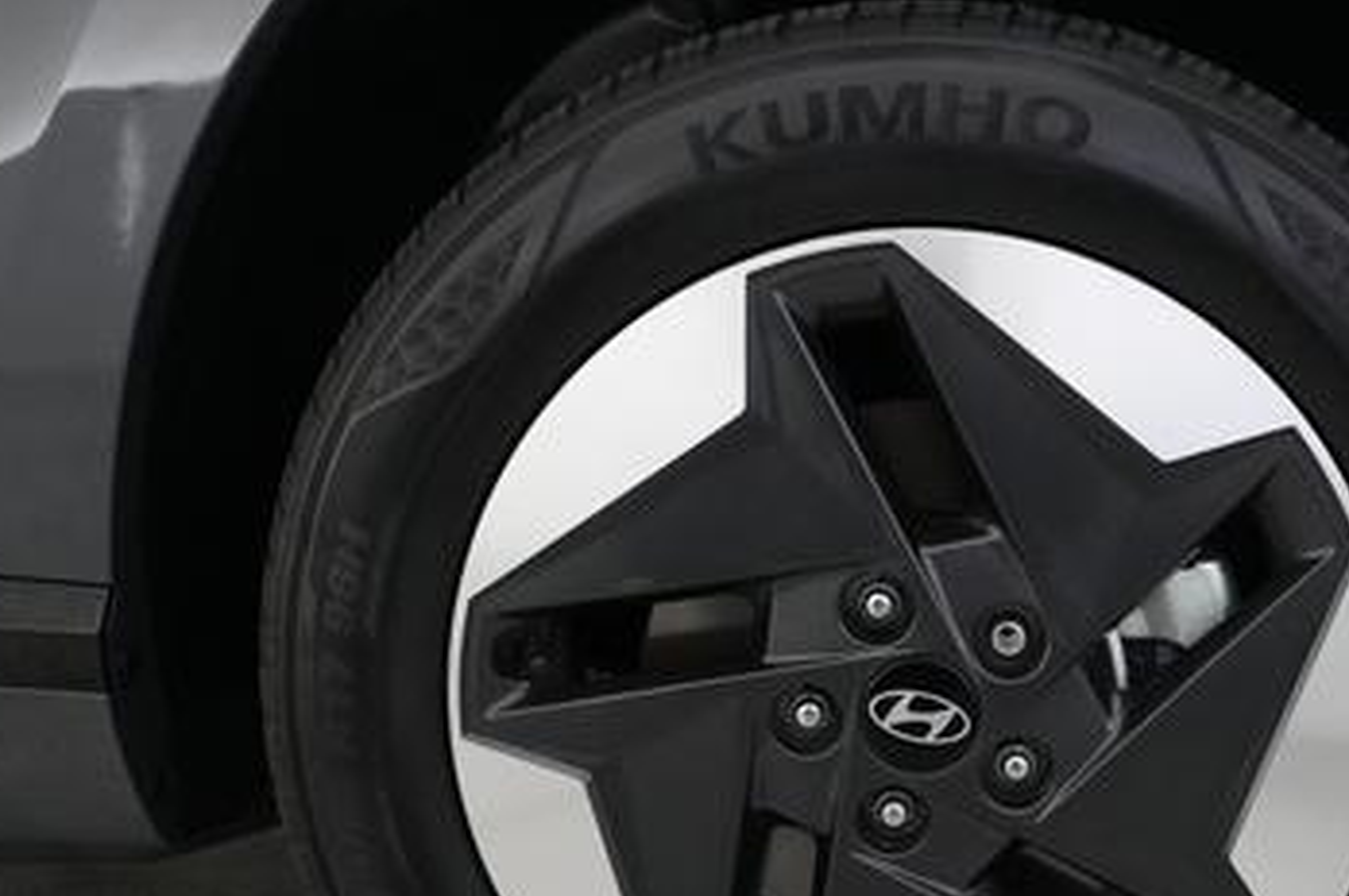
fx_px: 1647
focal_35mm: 44
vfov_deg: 29.9
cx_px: 932
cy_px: 687
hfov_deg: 43.7
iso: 5000
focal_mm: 24
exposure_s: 1/160
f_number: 2.8
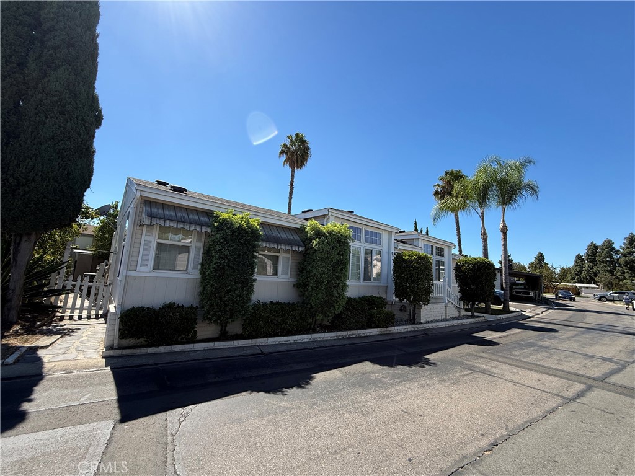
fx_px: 257
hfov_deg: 102.1
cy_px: 238
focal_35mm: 14
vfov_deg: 85.7
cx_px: 318
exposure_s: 1/1572
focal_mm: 2.22
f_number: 2.2
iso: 50
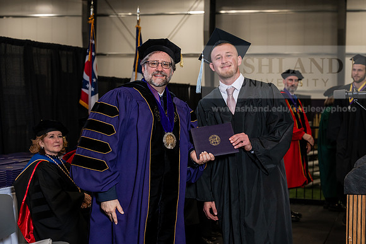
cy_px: 122
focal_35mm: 70
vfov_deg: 19.5
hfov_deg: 28.8
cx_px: 183
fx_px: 712
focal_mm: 70
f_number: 5
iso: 1250
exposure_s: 1/200
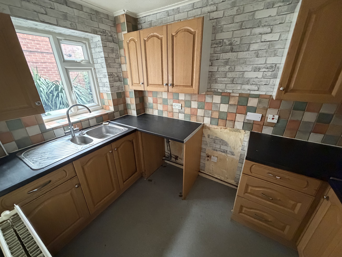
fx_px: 138
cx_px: 171
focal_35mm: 14
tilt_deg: -20.8
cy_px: 128
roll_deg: +0.8
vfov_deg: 85.7
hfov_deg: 102.1
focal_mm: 2.22
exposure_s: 1/60
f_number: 2.2
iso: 800
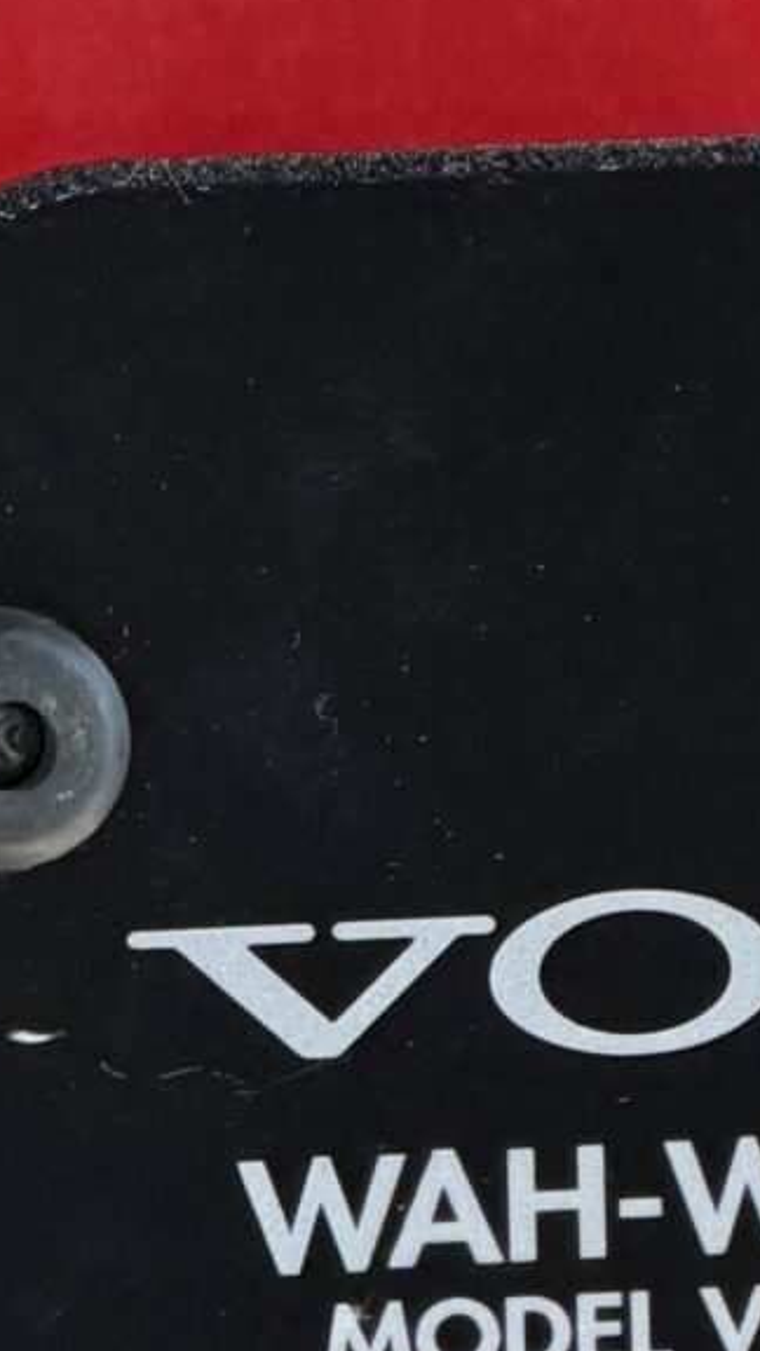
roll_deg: -2.7
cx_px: 375
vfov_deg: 4.4
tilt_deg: -24.8
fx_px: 17340
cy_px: 1597
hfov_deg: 2.5
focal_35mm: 484
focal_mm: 16.89
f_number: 2.8
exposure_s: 1/121
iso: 160
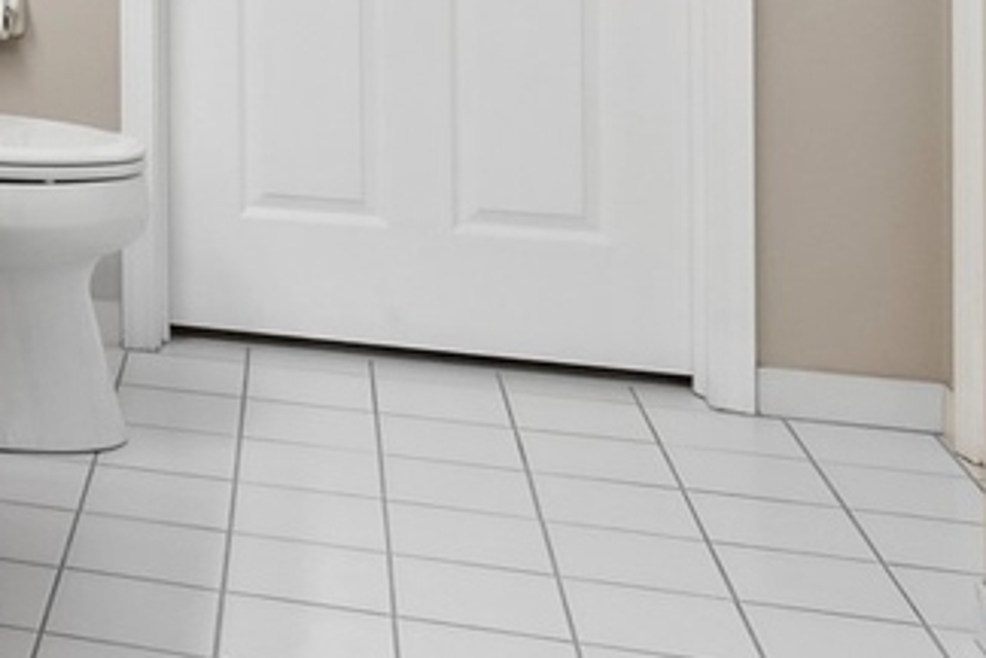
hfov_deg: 22.6
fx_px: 2054
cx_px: -453
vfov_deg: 17.1
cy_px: -201
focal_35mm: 75
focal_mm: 15
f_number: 9.5
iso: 200
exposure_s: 1/15
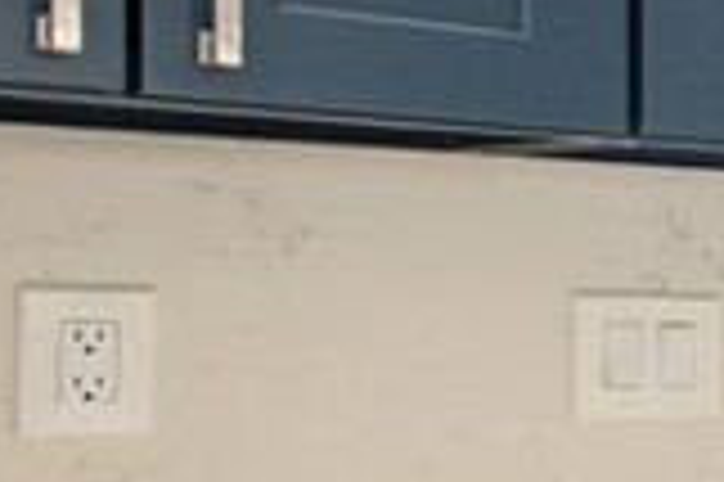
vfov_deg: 15.3
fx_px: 1788
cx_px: 2100
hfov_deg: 12.0
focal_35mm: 89
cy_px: 367
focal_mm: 14
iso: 200
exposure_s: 1/125
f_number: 5.6
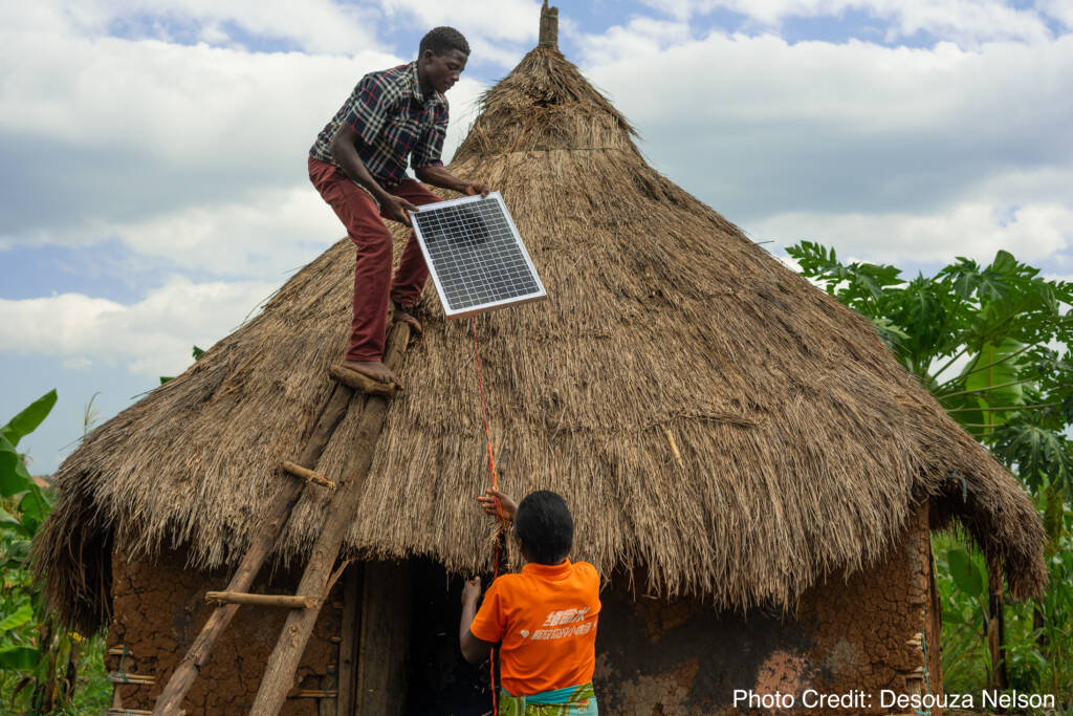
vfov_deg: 27.0
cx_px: 536
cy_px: 358
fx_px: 1490
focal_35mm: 50
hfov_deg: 39.6
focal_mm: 50
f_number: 5
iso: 100
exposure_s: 1/500
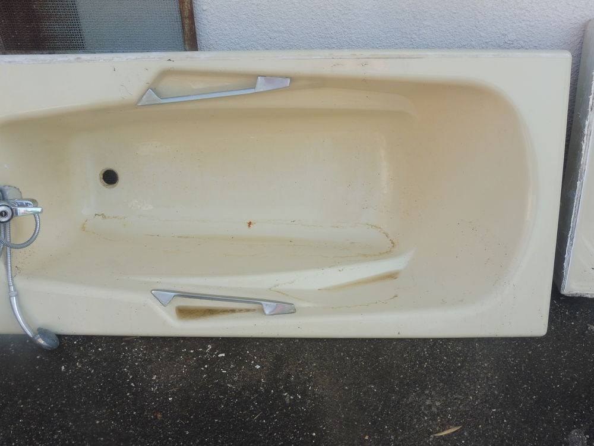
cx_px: 297
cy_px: 223
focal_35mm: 34
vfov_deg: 41.8
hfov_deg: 54.0
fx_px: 583
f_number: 5
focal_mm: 6.1
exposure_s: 1/160
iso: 100
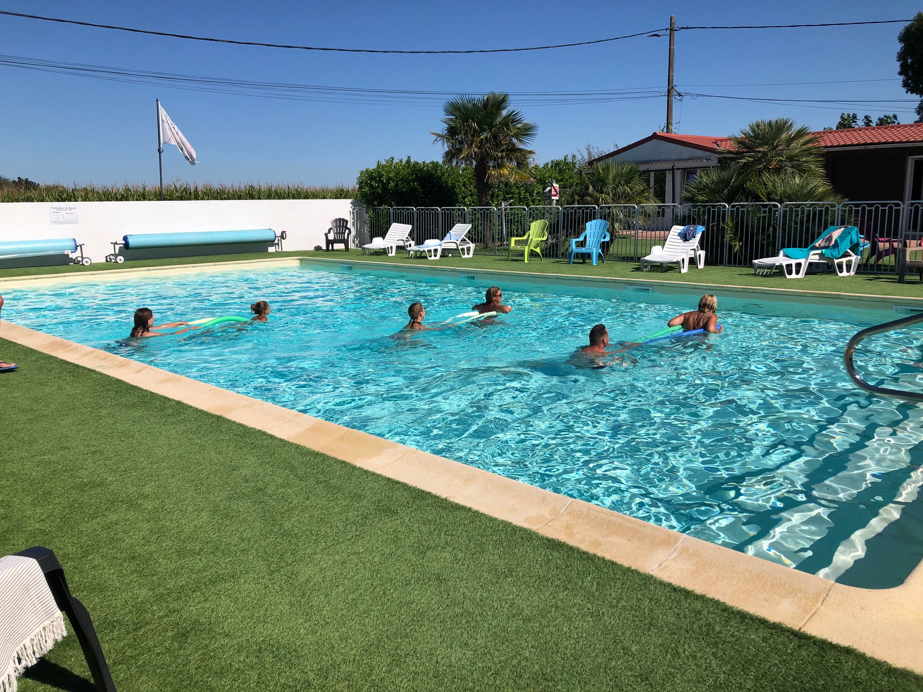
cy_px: 346
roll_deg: +0.7
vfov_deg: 49.7
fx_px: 747
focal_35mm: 28
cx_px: 462
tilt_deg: -10.5
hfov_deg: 63.4
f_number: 1.8
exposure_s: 1/4367
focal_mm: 3.99
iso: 20
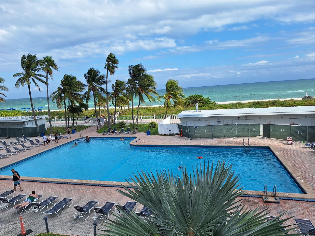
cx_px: 158
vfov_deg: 58.9
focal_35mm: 23
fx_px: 209
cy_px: 118
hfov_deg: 73.9
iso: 40
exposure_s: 1/2558
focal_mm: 5.54
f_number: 1.8
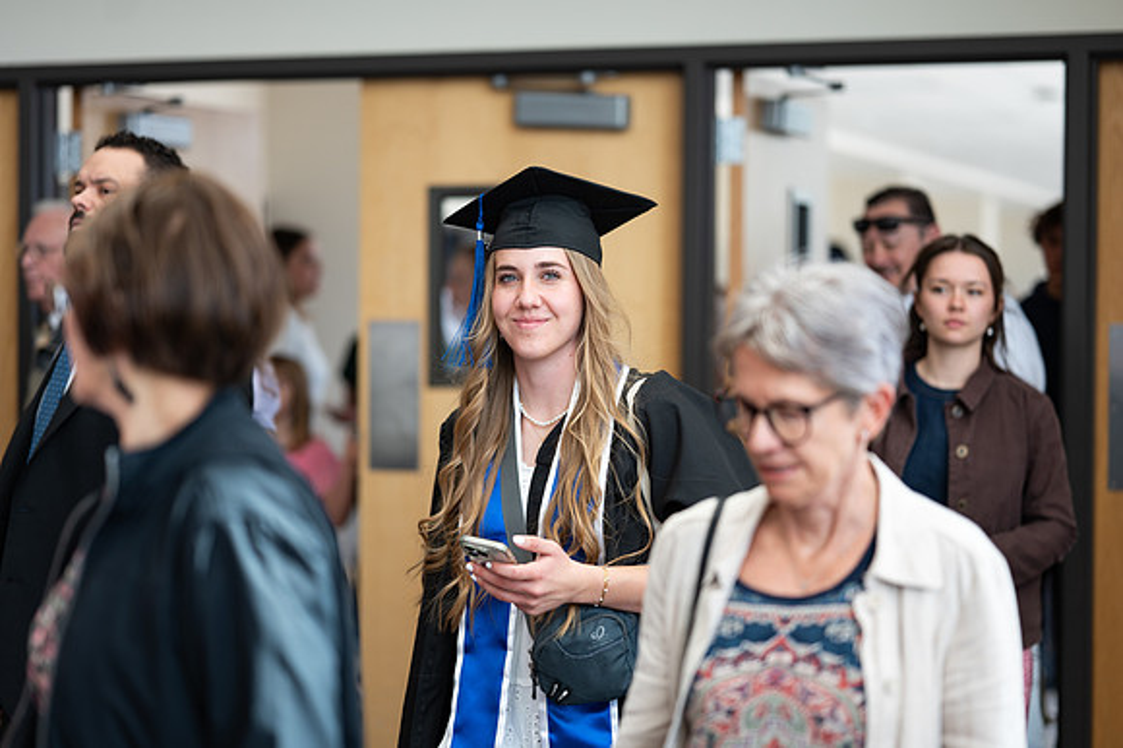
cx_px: 562
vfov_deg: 16.1
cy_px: 374
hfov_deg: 23.9
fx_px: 2650
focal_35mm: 85
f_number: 1.8
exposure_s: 1/400
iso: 125
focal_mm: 85
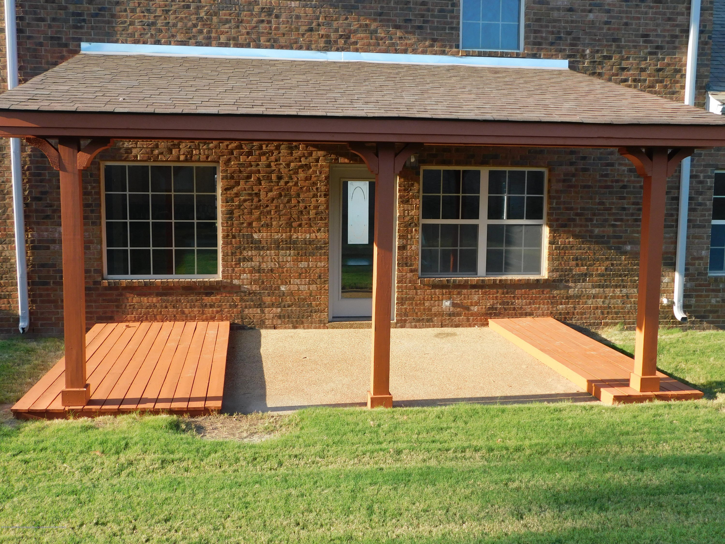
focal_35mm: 36
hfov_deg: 51.4
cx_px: 362
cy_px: 272
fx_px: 754
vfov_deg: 39.7
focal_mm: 6.3
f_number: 3.5
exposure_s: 1/320
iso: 125
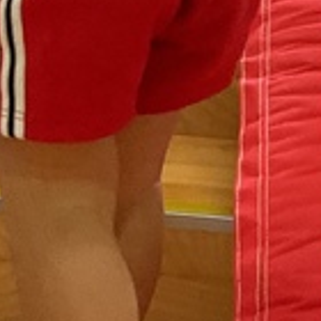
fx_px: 1668
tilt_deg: -2.1
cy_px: -213
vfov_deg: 10.5
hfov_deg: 10.5
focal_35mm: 159
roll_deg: -0.4
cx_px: 507
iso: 160
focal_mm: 3
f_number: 1.8
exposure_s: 1/60
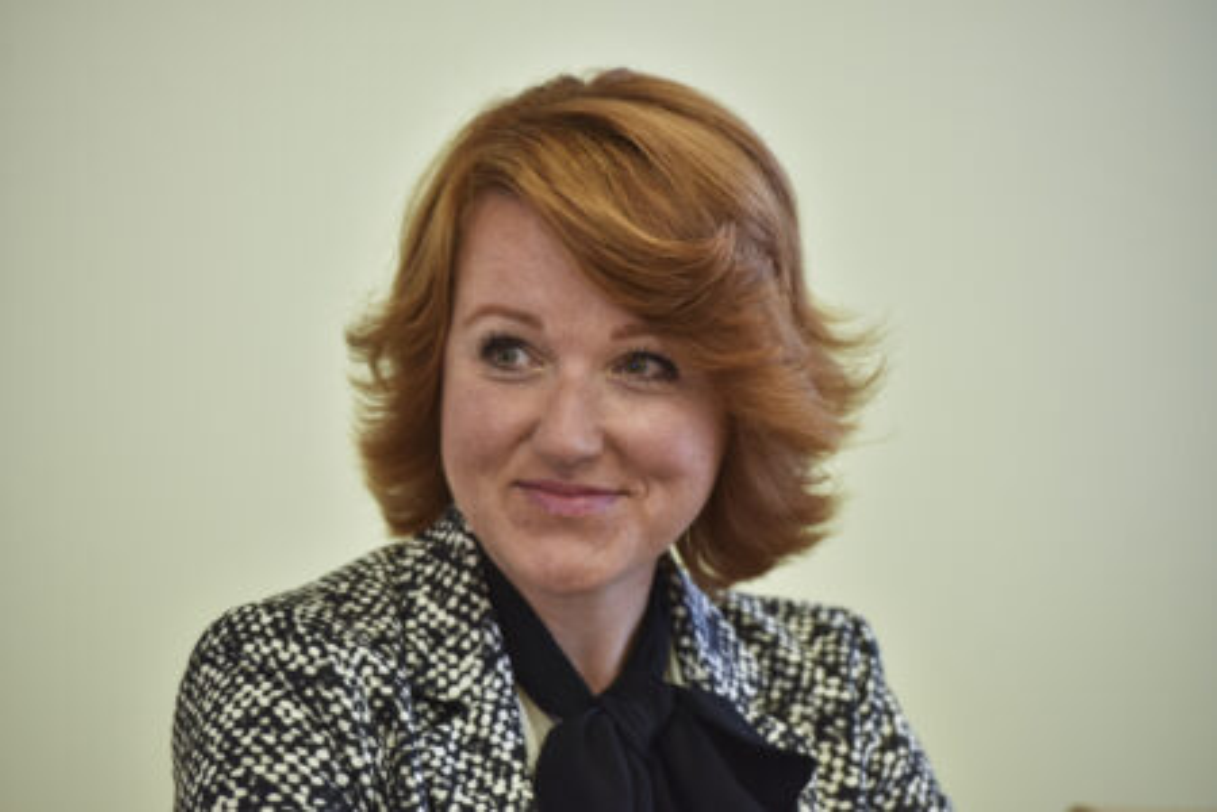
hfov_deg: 10.3
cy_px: 406
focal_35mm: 200
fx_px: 6761
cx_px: 608
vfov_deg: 6.9
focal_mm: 200
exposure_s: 1/200
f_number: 3.5
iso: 1000
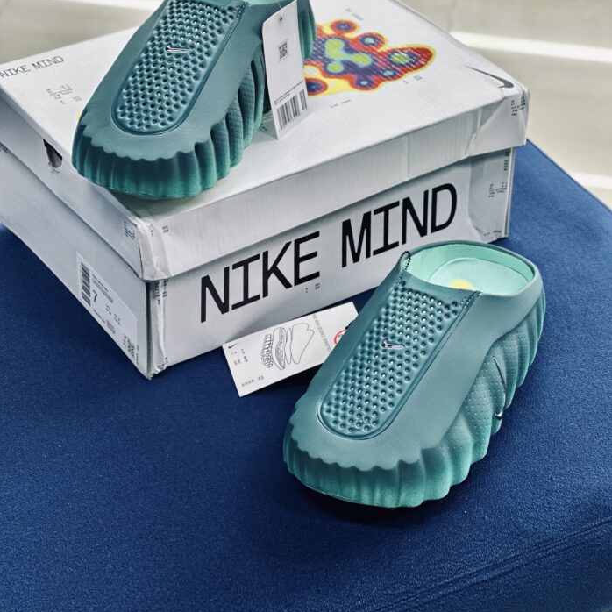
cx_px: 306
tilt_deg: -33.8
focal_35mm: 91
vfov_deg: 19.0
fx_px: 1820
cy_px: 211
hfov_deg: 19.1
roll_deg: -3.0
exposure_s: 1/100
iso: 200
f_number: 2.8
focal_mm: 9
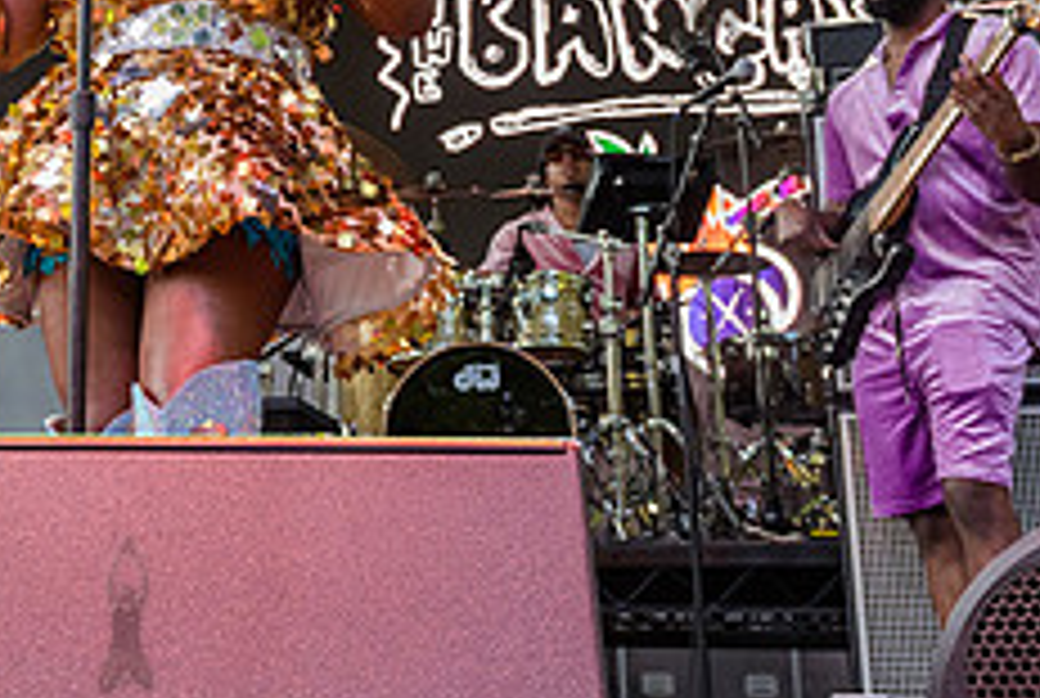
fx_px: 2200
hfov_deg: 25.8
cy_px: -27
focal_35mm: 76
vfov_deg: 17.5
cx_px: 118
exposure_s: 1/500
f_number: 3.5
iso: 1600
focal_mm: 24
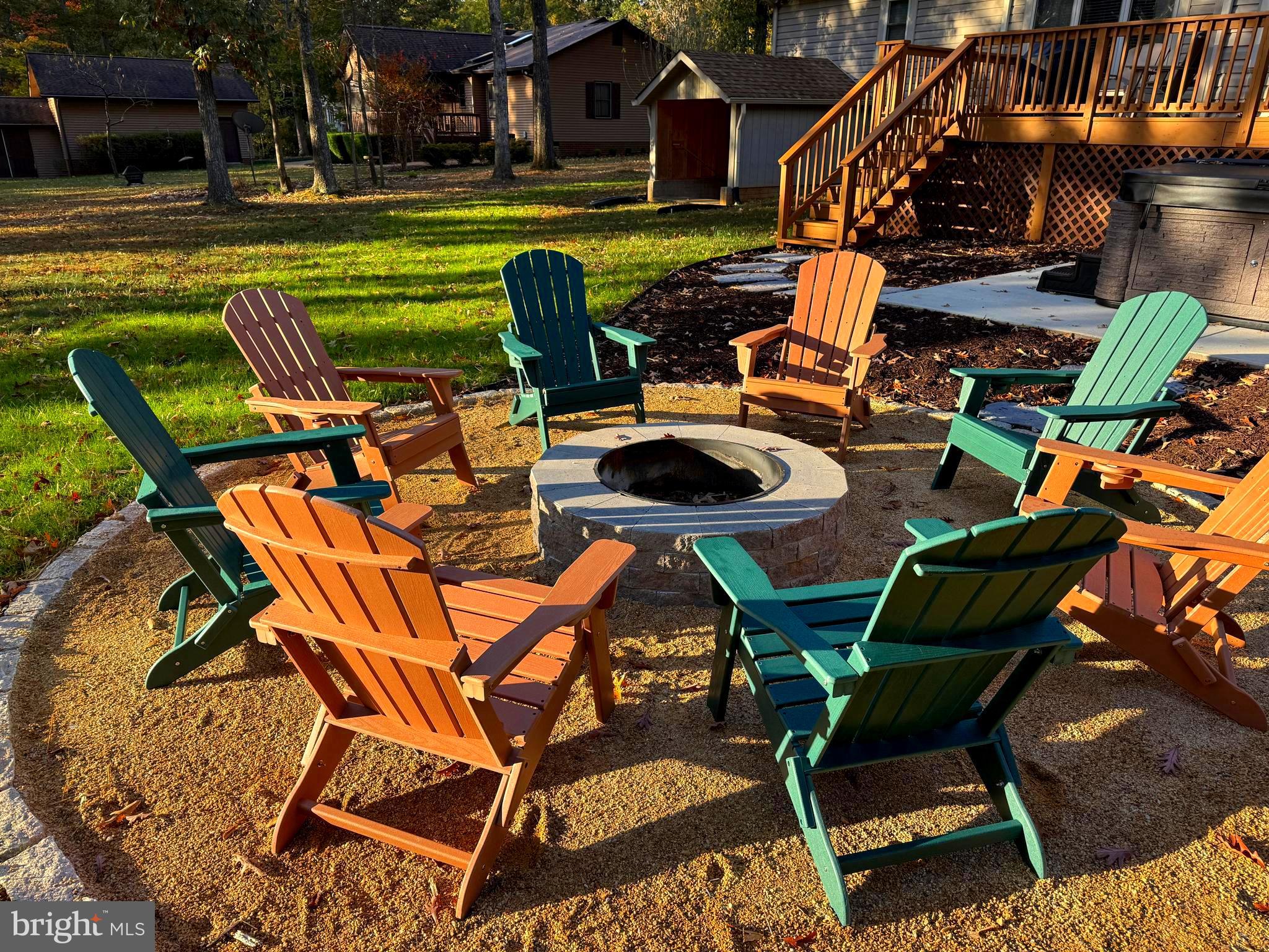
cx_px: 634
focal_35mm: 24
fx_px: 880
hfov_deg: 71.6
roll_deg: -1.0
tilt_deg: -21.7
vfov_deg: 56.8
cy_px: 476
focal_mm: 6.76
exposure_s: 1/664
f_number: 1.78
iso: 80
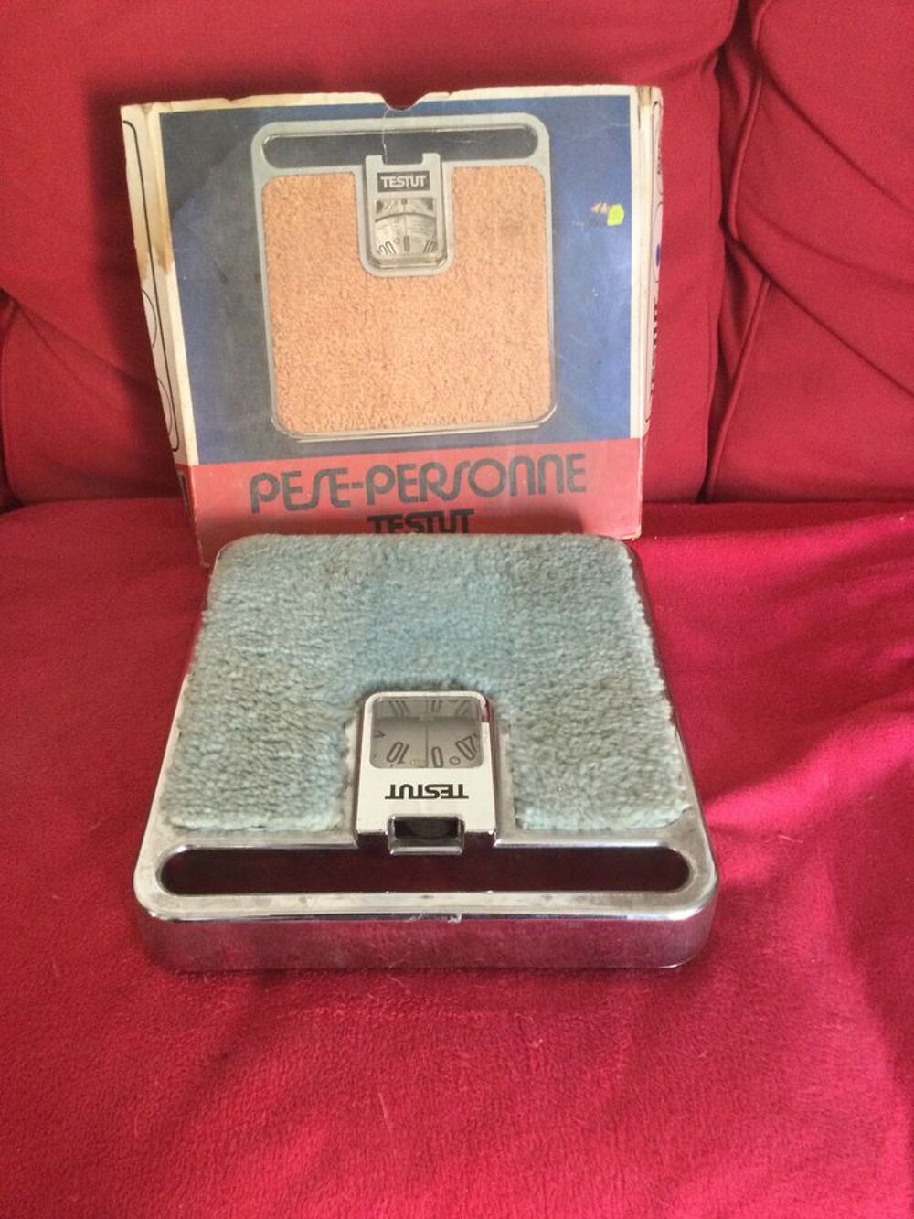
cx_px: 457
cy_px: 610
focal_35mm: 31
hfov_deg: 45.4
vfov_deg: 58.3
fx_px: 1091
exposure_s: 1/33
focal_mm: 3.3
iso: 125
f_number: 2.4
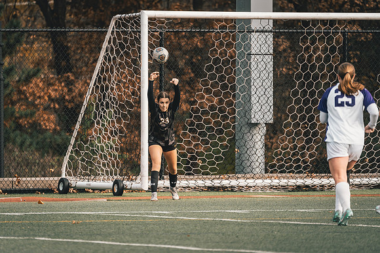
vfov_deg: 3.2
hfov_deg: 4.7
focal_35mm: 435
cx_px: 173
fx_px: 4590
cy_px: 126
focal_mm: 400
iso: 800
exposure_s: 1/1000
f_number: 6.3
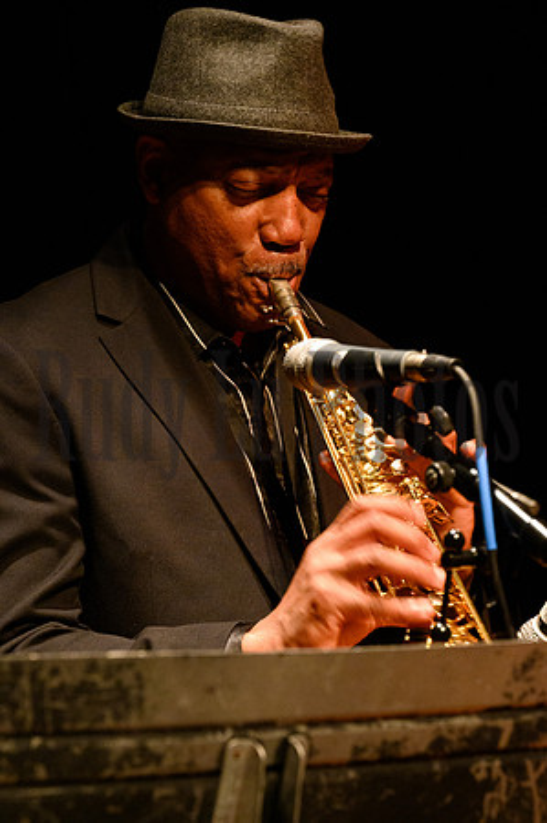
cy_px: 412
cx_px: 274
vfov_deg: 15.2
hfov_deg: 10.1
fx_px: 3084
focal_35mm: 135
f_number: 11
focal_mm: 135
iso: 12800
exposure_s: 1/15
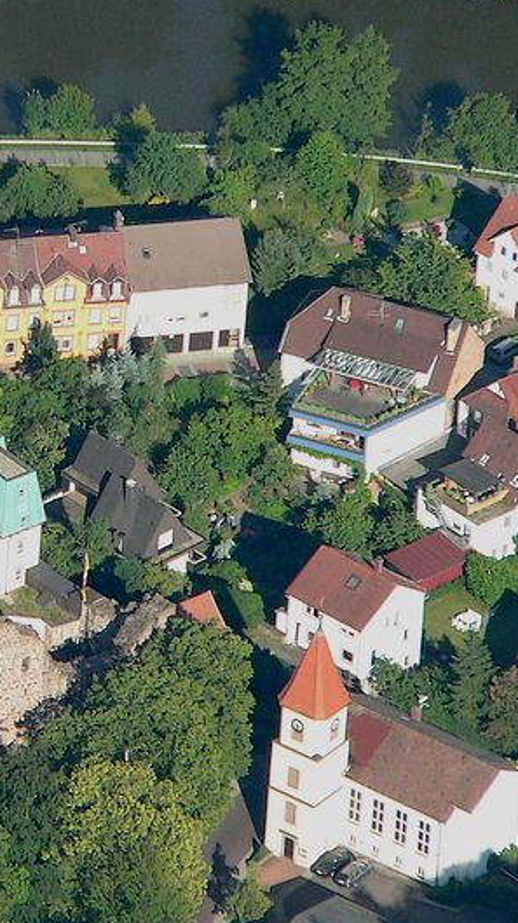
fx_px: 17411
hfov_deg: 1.7
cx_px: -10
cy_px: 487
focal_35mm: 712
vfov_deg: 3.0
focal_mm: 72
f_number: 5.6
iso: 200
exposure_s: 1/800
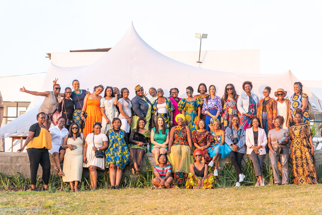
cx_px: 161
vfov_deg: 16.1
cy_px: 108
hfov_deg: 23.9
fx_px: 761
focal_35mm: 85
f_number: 6.3
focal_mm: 85
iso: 400
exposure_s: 1/100
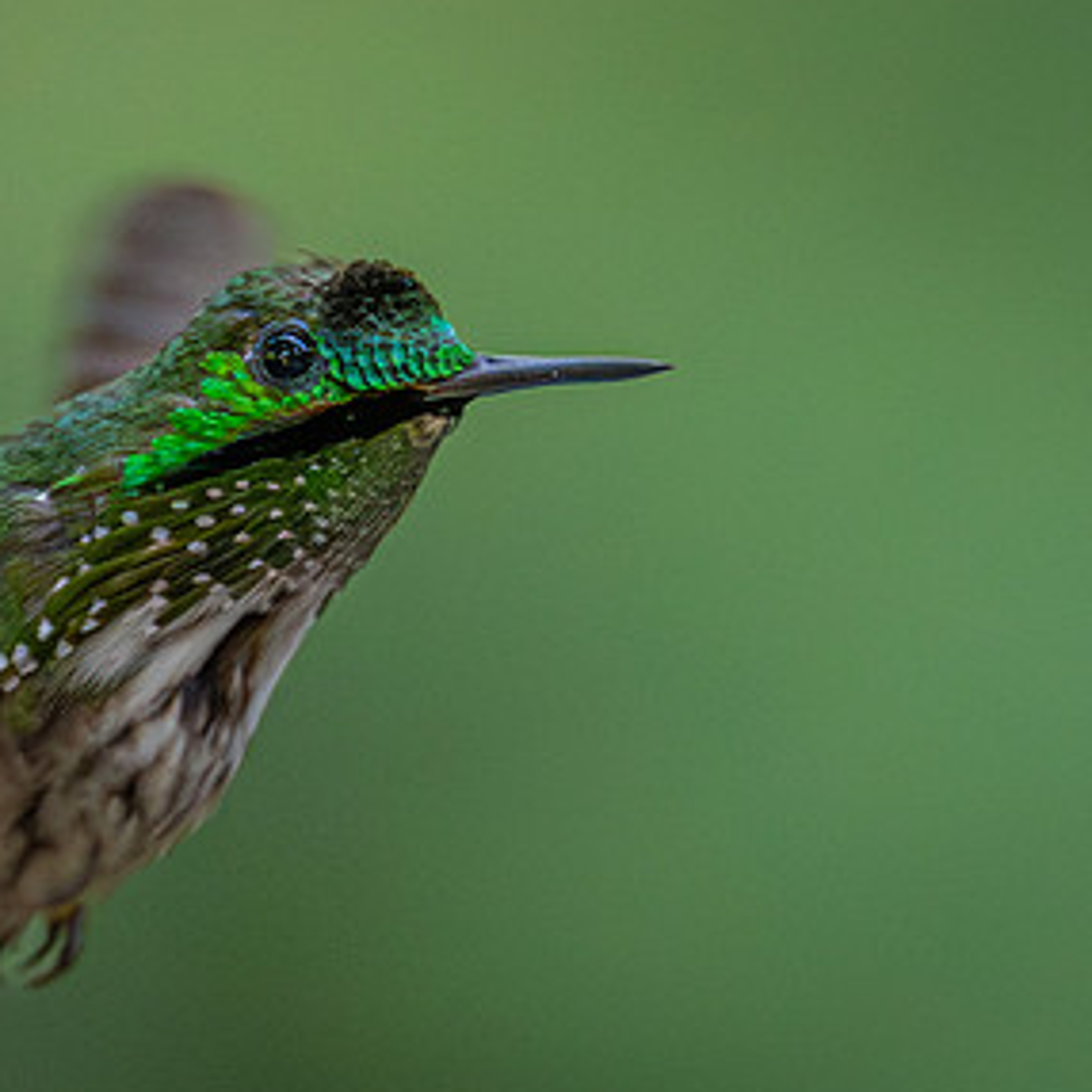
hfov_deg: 1.1
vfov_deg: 1.1
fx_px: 58461
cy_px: 710
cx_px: 1116
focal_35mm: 1638
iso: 6400
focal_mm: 400
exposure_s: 1/2000
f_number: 4.5
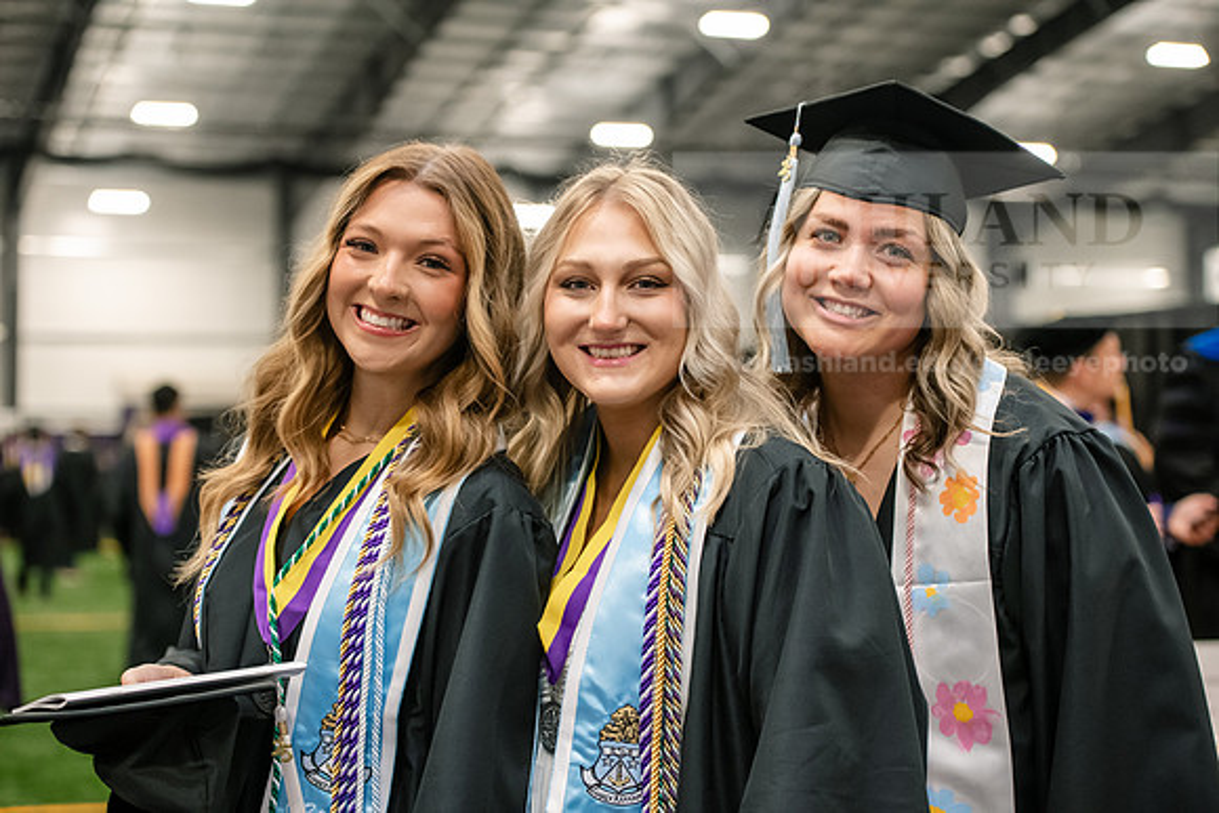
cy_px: 406
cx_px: 610
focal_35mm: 70
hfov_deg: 28.8
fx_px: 2371
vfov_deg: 19.5
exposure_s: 1/200
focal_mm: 70
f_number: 3.5
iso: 3200
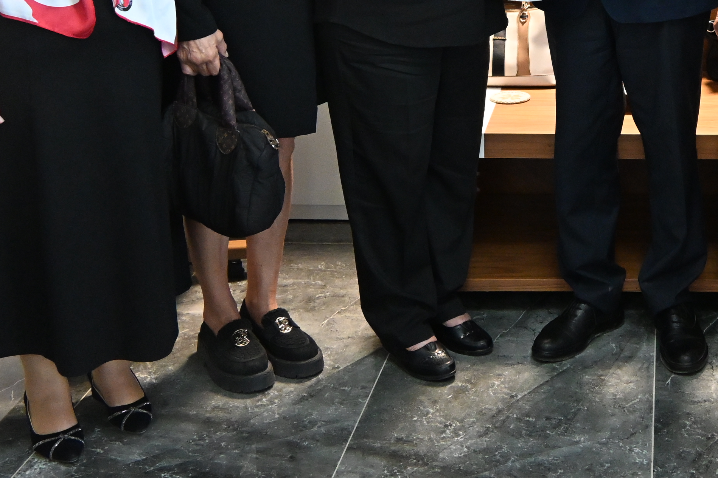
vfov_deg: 19.8
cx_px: 621
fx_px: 1316
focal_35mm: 66
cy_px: -33
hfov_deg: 29.5
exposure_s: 1/60
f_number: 5.6
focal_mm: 20
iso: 4000
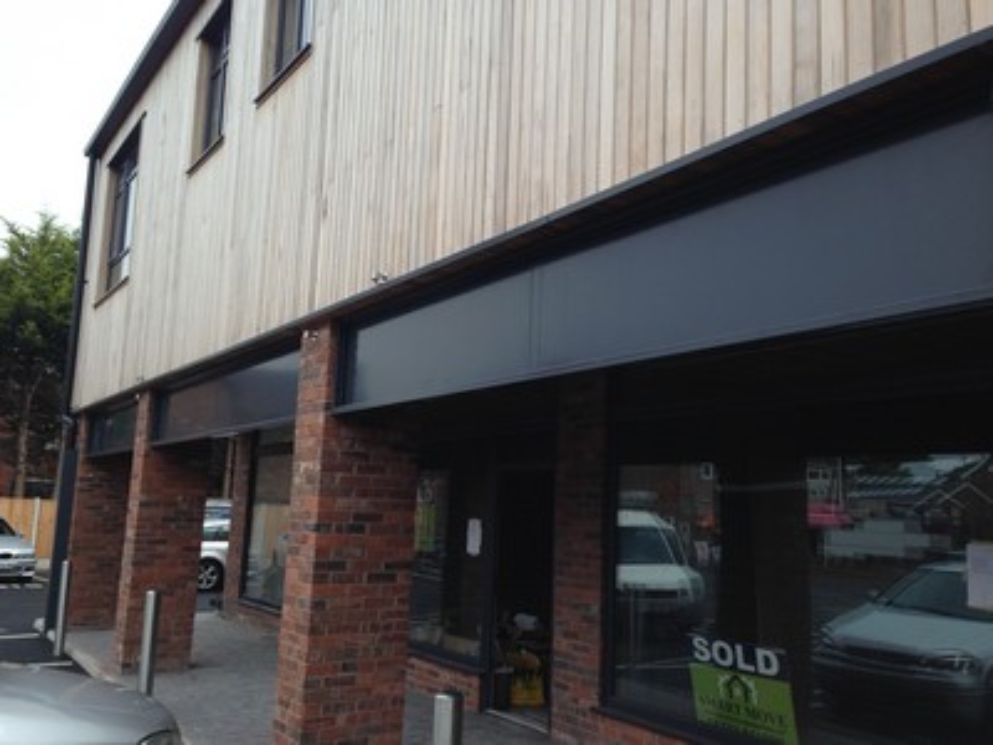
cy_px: 372
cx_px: 496
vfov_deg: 42.9
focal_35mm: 33
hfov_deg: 55.4
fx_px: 947
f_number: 2.4
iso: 50
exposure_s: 1/695
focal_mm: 4.12
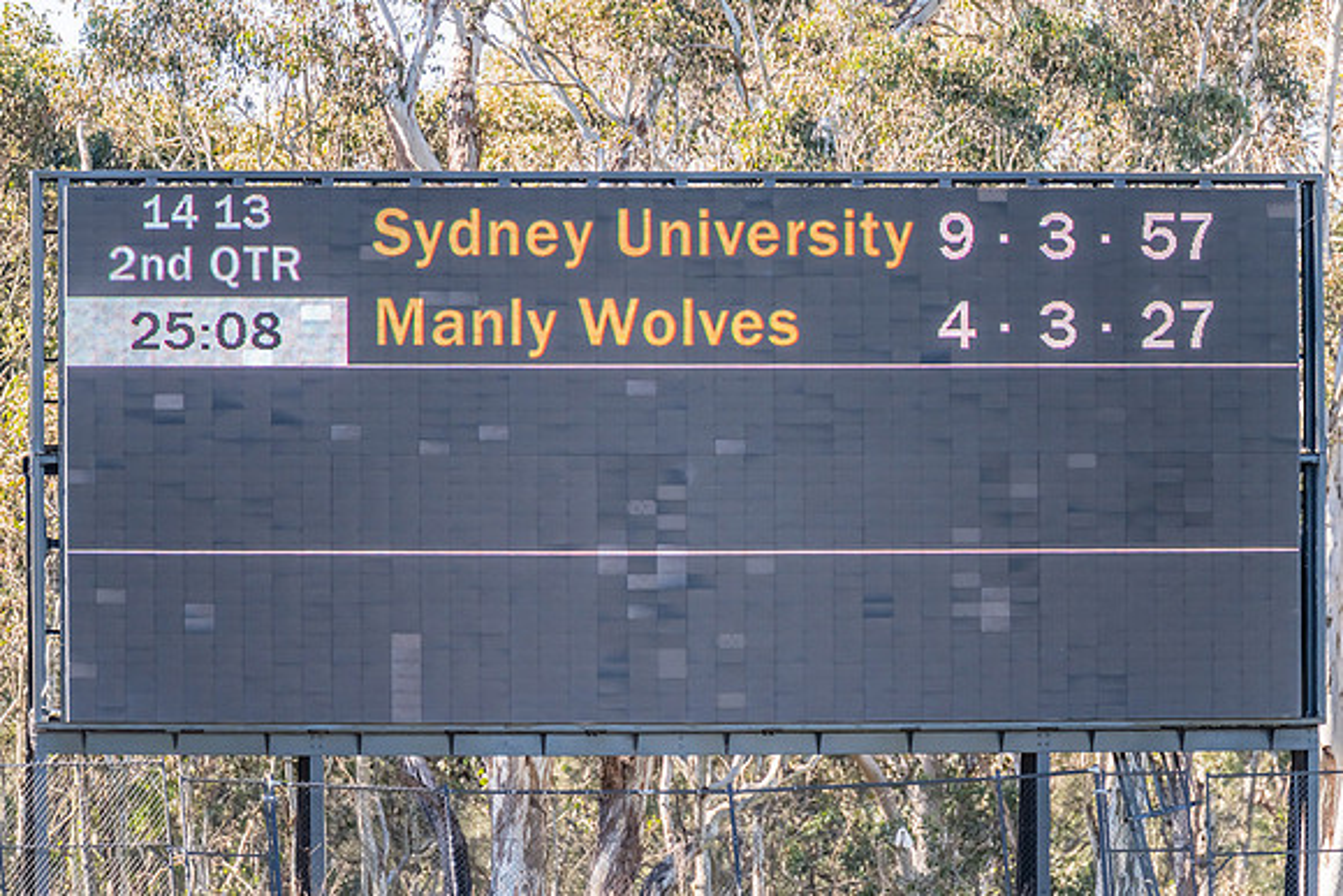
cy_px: 448
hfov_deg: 4.8
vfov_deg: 3.2
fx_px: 15906
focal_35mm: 426
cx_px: 672
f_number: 4
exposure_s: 1/1600
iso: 1250
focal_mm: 420
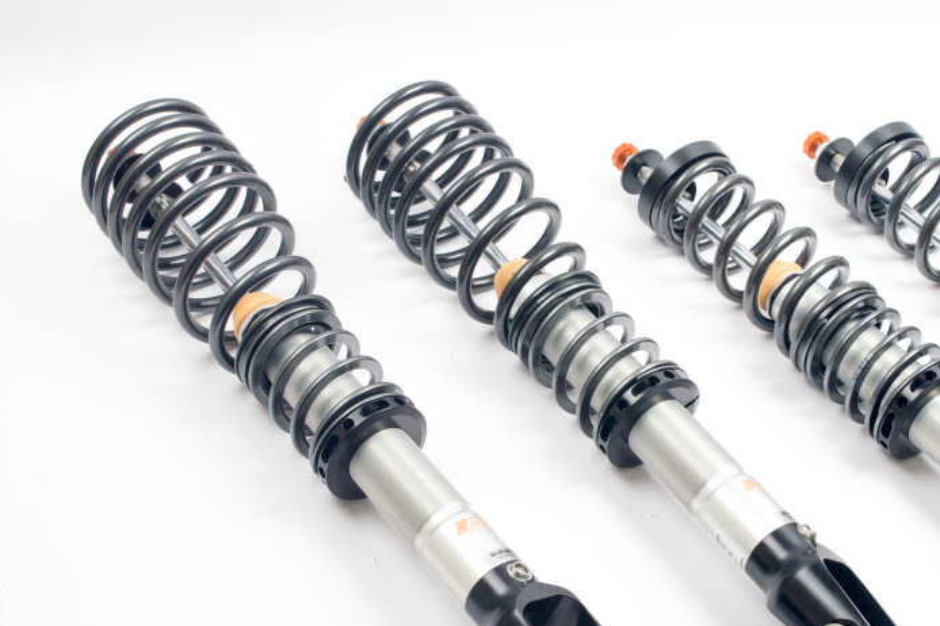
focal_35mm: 54
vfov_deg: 25.2
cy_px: 355
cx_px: 535
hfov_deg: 37.1
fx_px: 1398
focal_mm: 31
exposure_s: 1/15
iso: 100
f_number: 9
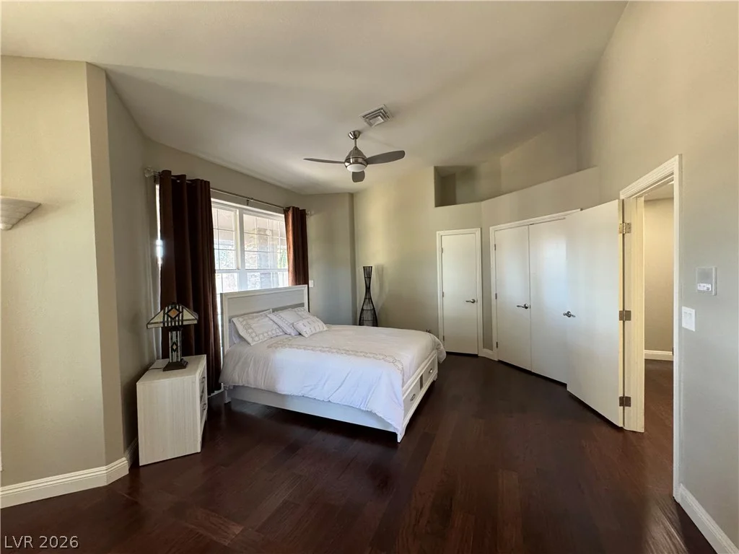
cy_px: 277
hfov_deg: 102.1
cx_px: 370
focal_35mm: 14
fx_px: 299
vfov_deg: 85.7
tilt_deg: -1.8
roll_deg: +2.2
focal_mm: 2.22
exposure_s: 1/60
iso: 400
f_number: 2.2
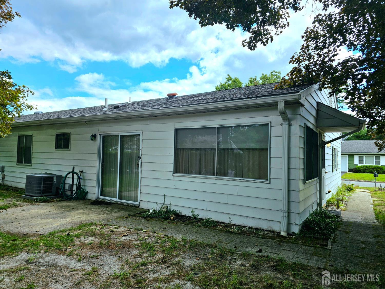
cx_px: 192
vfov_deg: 58.9
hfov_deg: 73.9
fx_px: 256
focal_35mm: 23
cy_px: 144
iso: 10
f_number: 1.7
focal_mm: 6.3
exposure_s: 1/370
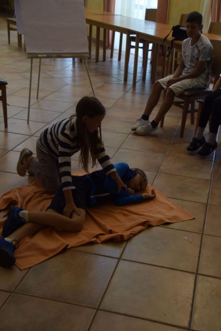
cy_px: 166
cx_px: 110
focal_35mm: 48
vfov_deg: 41.1
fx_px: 442
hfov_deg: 28.1
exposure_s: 1/60
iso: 1000
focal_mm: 32
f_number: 5.6
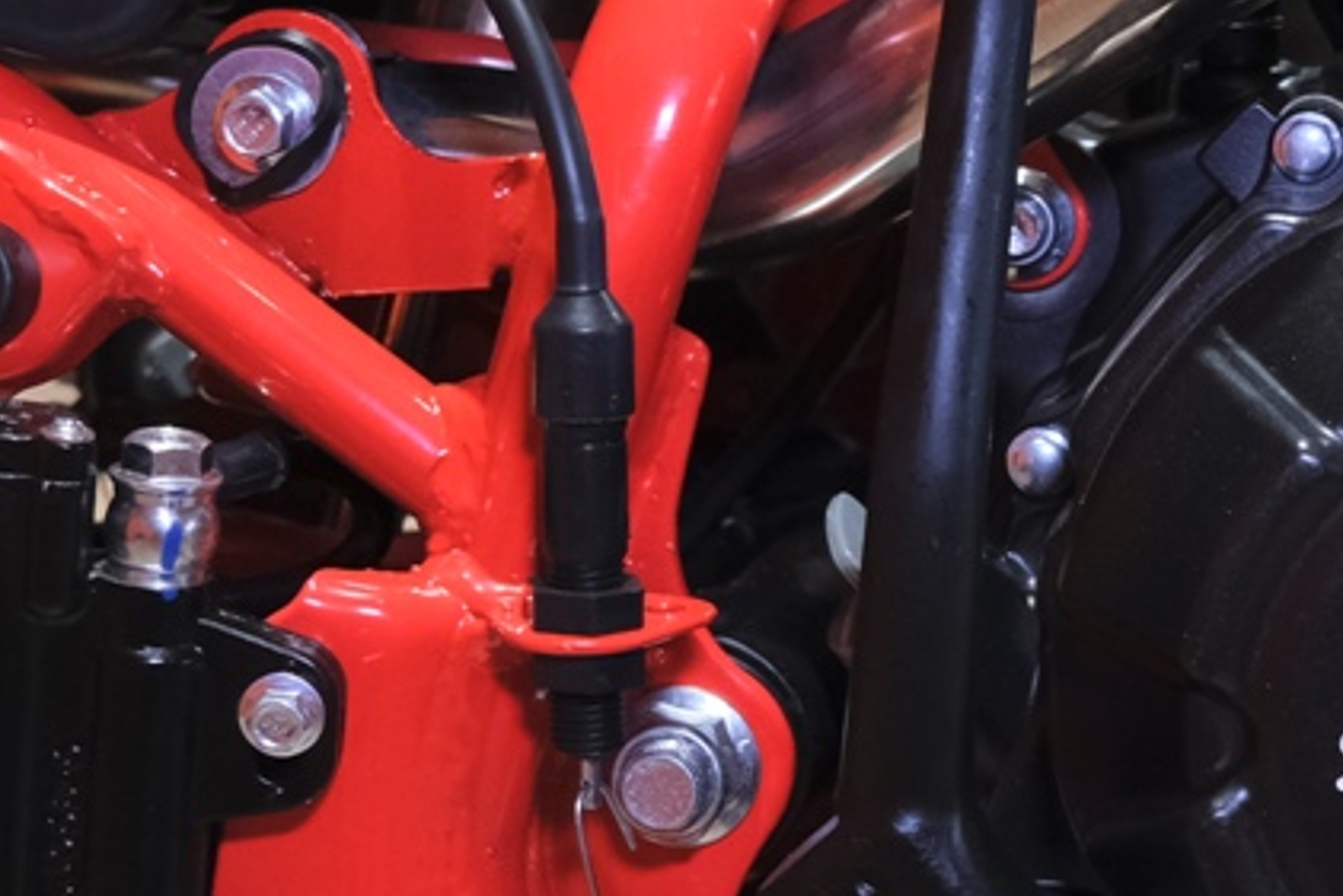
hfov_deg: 17.7
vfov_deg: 12.0
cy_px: 359
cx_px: 1196
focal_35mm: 114
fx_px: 4254
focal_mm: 20.2
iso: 1600
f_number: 4
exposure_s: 1/125
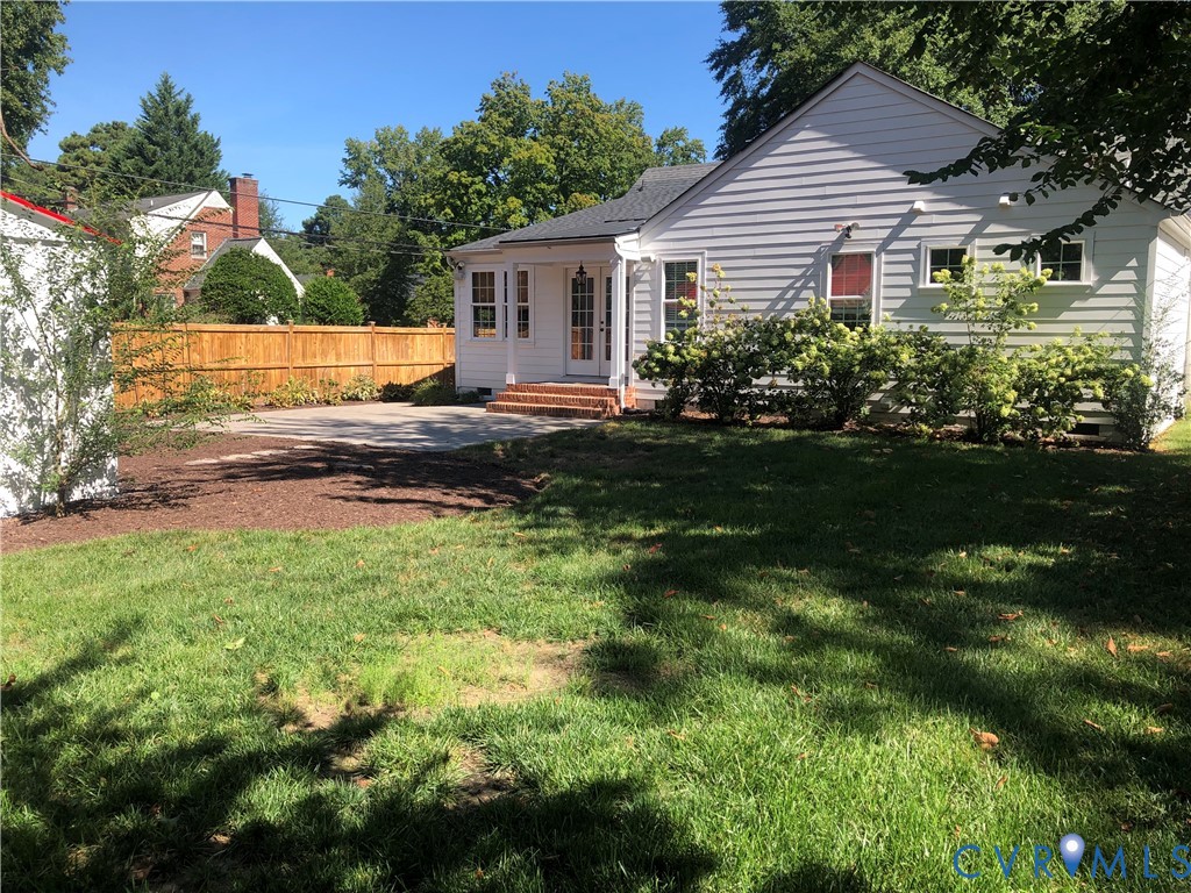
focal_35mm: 28
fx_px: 963
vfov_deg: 49.7
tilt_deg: -8.2
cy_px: 446
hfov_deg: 63.4
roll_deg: +0.1
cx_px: 596
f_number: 1.8
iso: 20
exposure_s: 1/906
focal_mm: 3.99
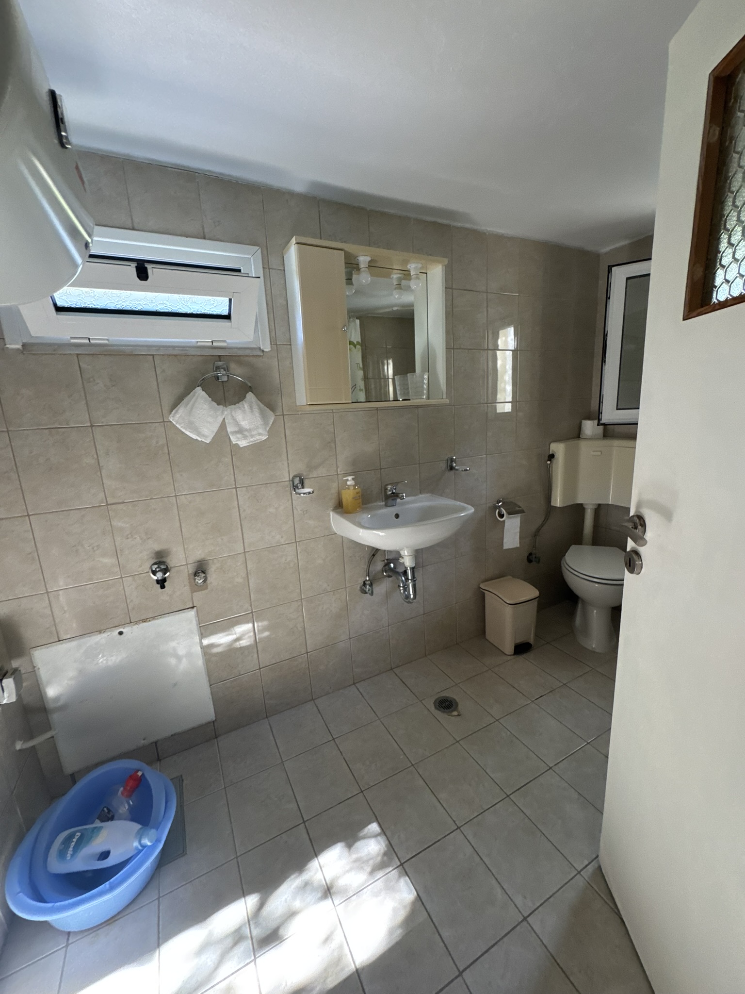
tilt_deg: -10.8
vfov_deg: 102.1
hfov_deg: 85.7
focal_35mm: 14
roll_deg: +1.6
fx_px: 402
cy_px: 497
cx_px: 372
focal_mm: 2.22
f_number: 2.2
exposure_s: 1/50
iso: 250
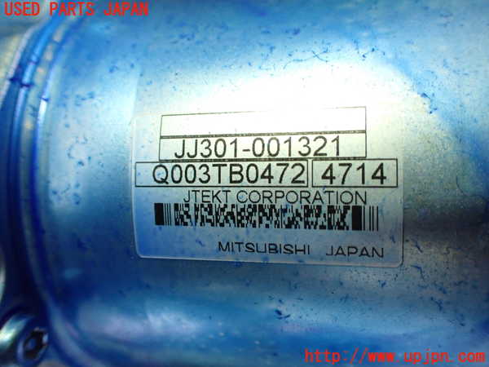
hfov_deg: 60.0
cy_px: 184
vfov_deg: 46.8
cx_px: 244
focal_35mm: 30
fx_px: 424
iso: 800
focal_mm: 5.4
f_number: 2.3
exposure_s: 1/30
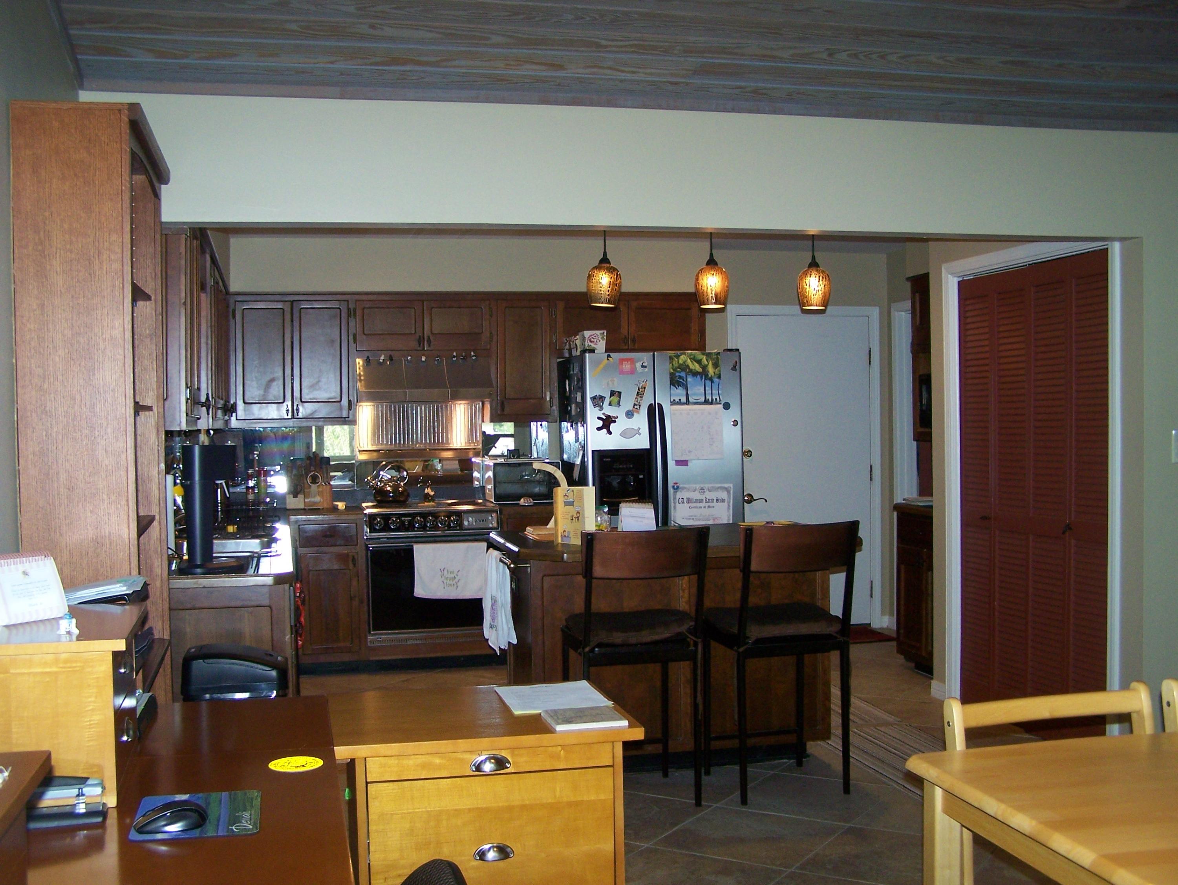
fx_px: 1294
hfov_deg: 48.9
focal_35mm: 38
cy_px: 442
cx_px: 589
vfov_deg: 37.8
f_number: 2.8
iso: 160
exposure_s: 1/60
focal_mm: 6.3
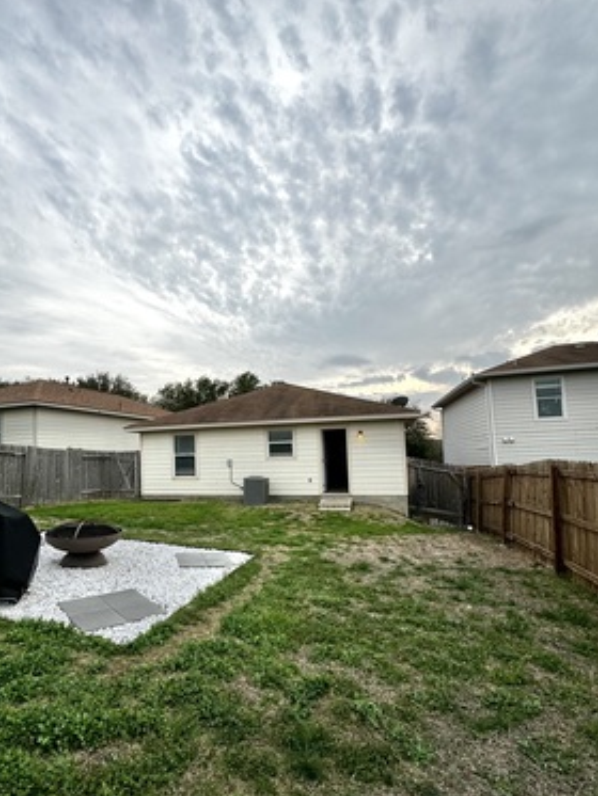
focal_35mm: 18
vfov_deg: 87.5
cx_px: 241
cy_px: 431
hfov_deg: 70.9
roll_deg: +2.5
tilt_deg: +2.9
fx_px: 414
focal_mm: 2.22
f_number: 2.2
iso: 50
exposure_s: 1/1709
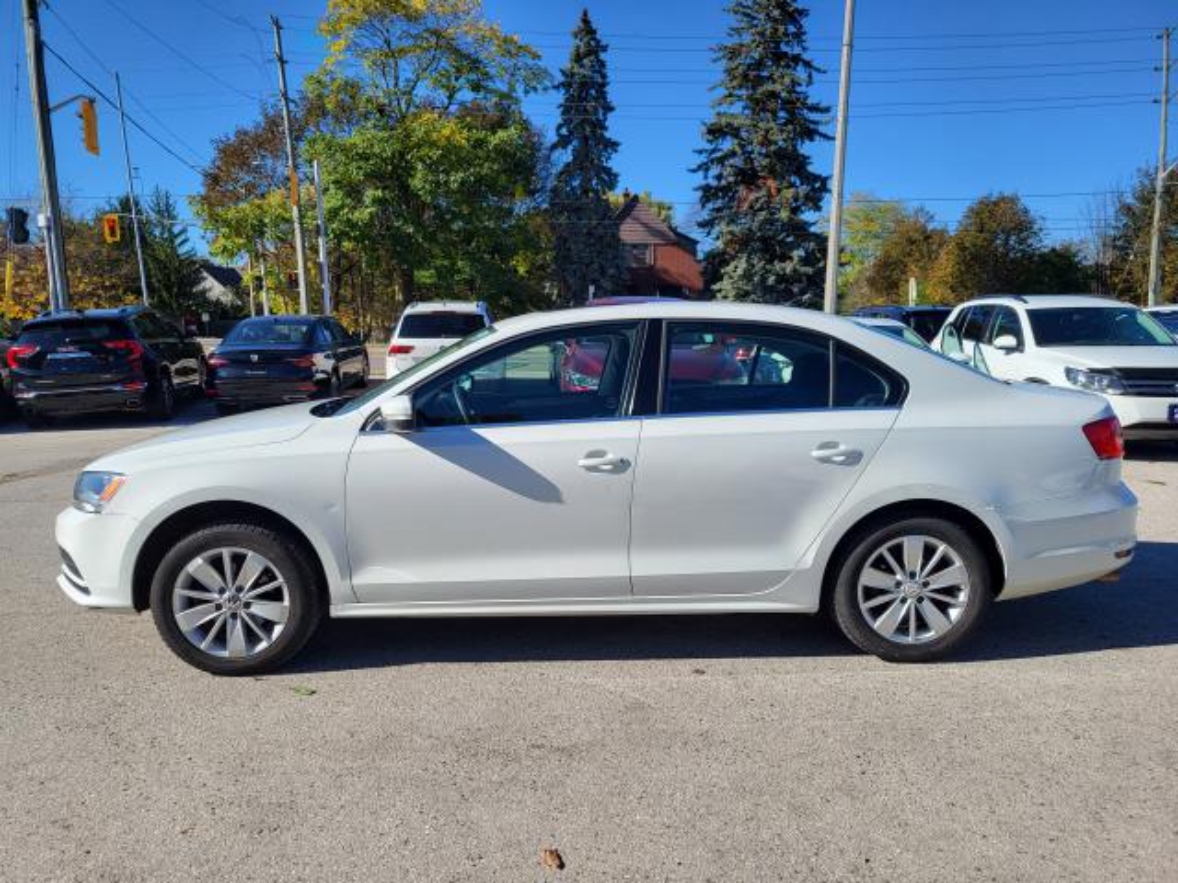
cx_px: 589
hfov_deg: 67.3
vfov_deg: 53.1
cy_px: 442
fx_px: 885
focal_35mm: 26
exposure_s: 1/2234
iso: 40
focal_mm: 5.4
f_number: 1.8
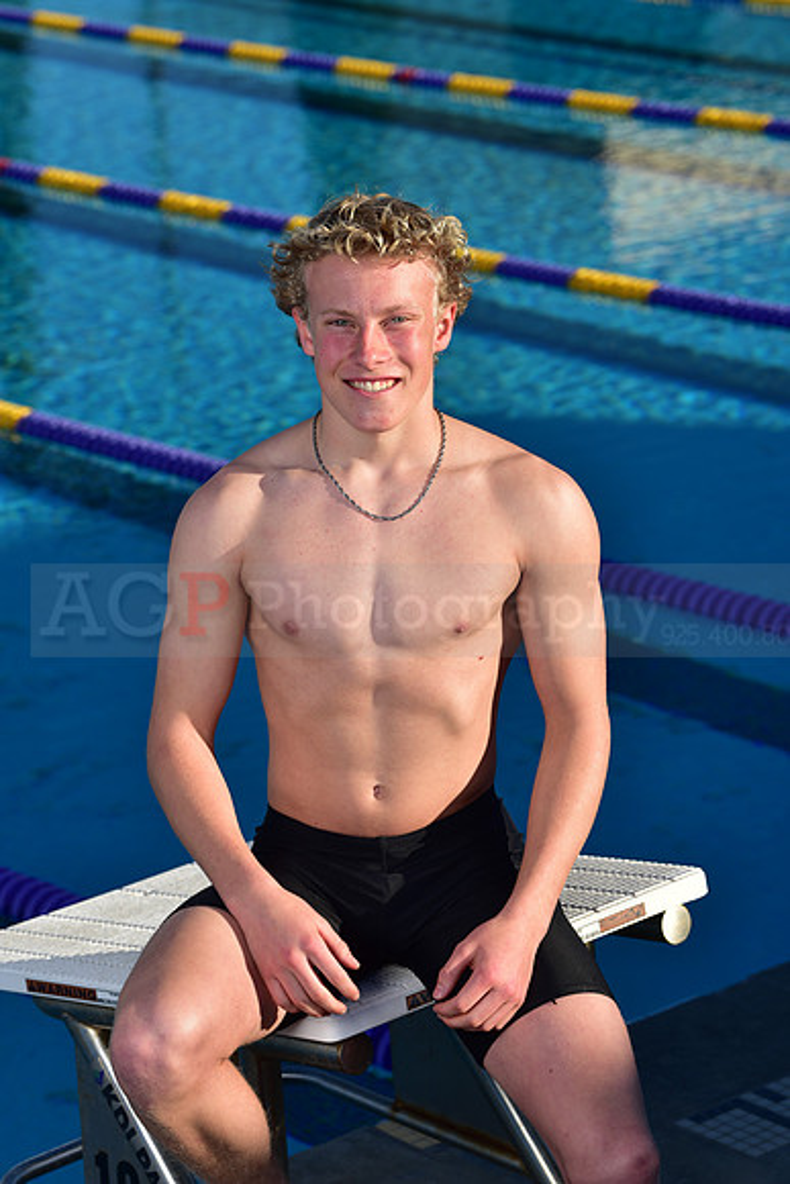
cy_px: 592
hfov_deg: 11.2
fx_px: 4013
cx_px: 395
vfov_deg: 16.8
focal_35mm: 122
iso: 64
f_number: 7.1
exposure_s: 1/250
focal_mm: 122
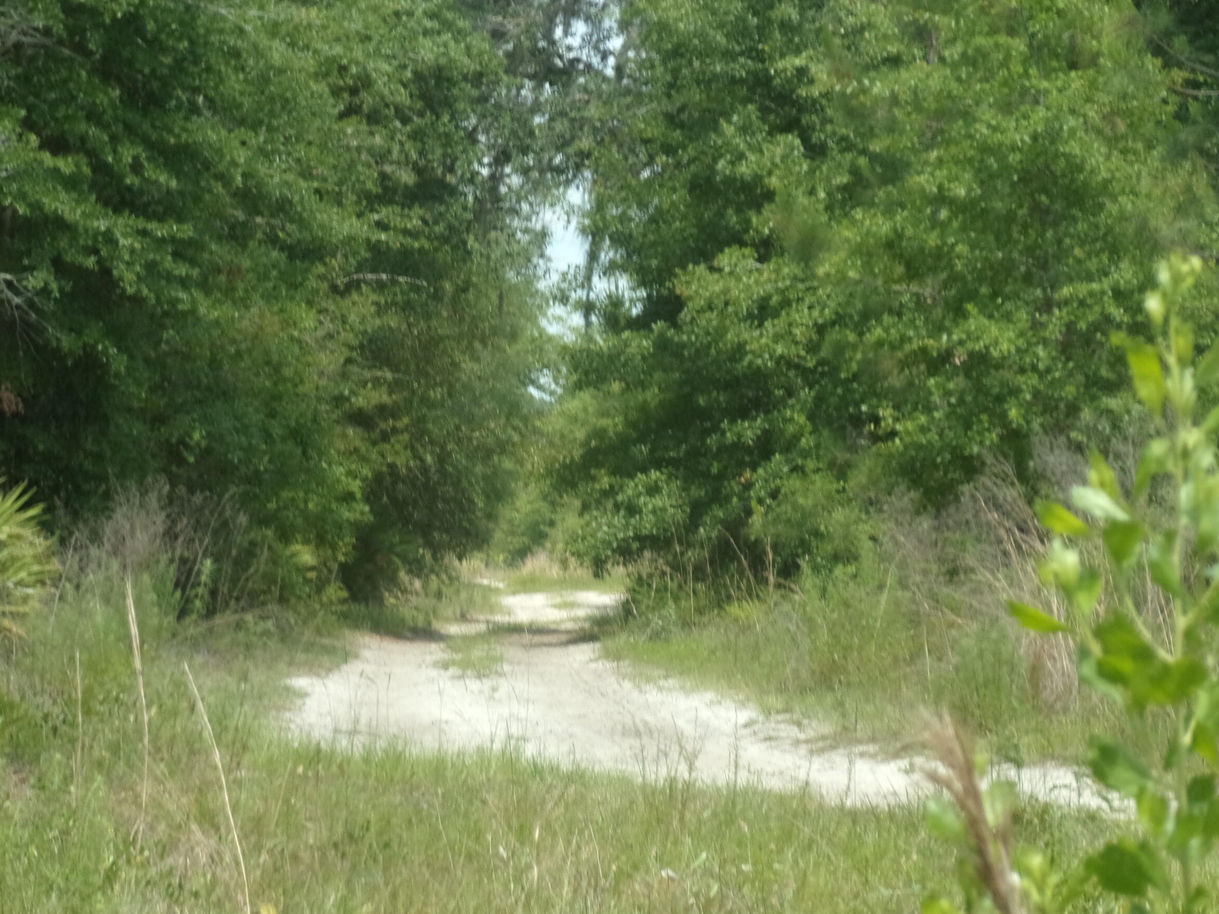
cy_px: 572
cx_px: 556
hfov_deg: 11.6
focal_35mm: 171
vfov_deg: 8.7
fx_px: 6022
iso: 80
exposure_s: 1/200
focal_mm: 23.8
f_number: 5.5
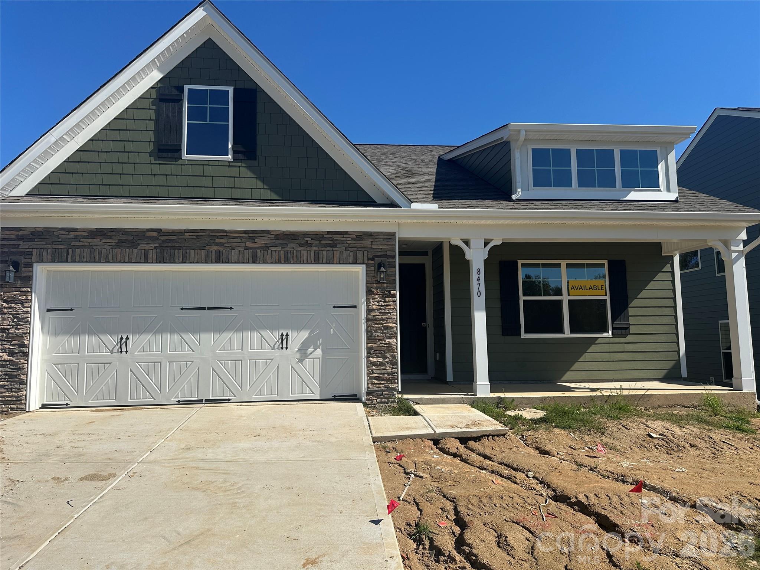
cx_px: 380
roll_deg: +0.2
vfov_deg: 56.8
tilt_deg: +6.0
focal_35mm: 24
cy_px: 285
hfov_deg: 71.6
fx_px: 527
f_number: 1.78
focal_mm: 6.86
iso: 80
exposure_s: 1/6211
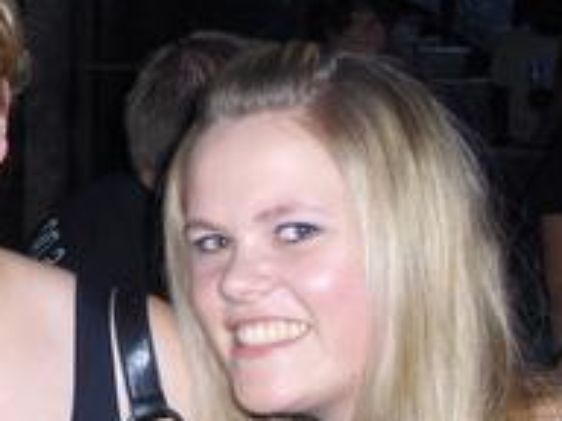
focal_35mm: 86
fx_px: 1396
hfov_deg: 21.2
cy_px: 249
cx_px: -114
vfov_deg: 17.2
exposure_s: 1/60
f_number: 2.6
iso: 100
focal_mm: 5.8
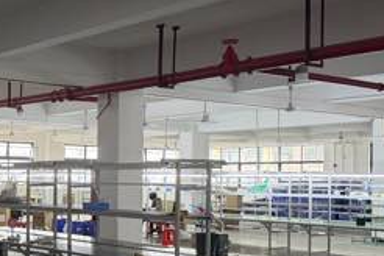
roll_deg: -0.5
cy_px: 172
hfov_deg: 30.4
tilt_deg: -0.9
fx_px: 693
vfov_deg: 20.8
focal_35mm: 65
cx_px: 89
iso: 320
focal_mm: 6.76
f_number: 1.78
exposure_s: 1/100
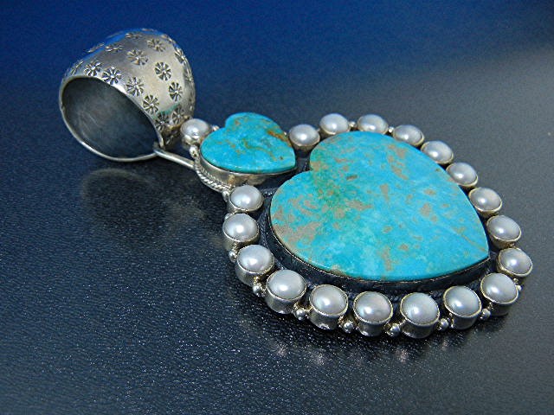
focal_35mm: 45
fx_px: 720
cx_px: 277
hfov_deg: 42.1
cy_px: 208
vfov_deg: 32.2
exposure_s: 1/30
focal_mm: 8.1
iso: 200
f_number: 3.8
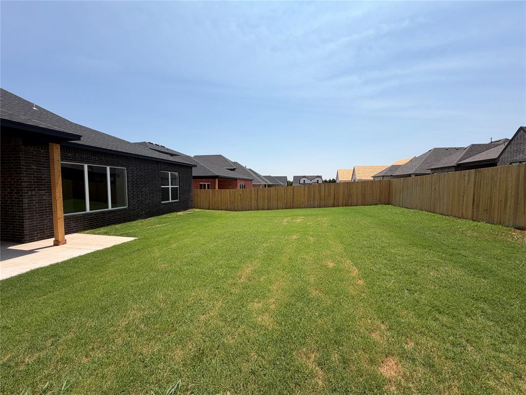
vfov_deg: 85.7
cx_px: 263
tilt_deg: -3.7
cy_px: 198
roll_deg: +0.2
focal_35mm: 14
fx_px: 213
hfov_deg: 102.1
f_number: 2.2
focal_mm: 2.22
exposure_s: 1/1017
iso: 20
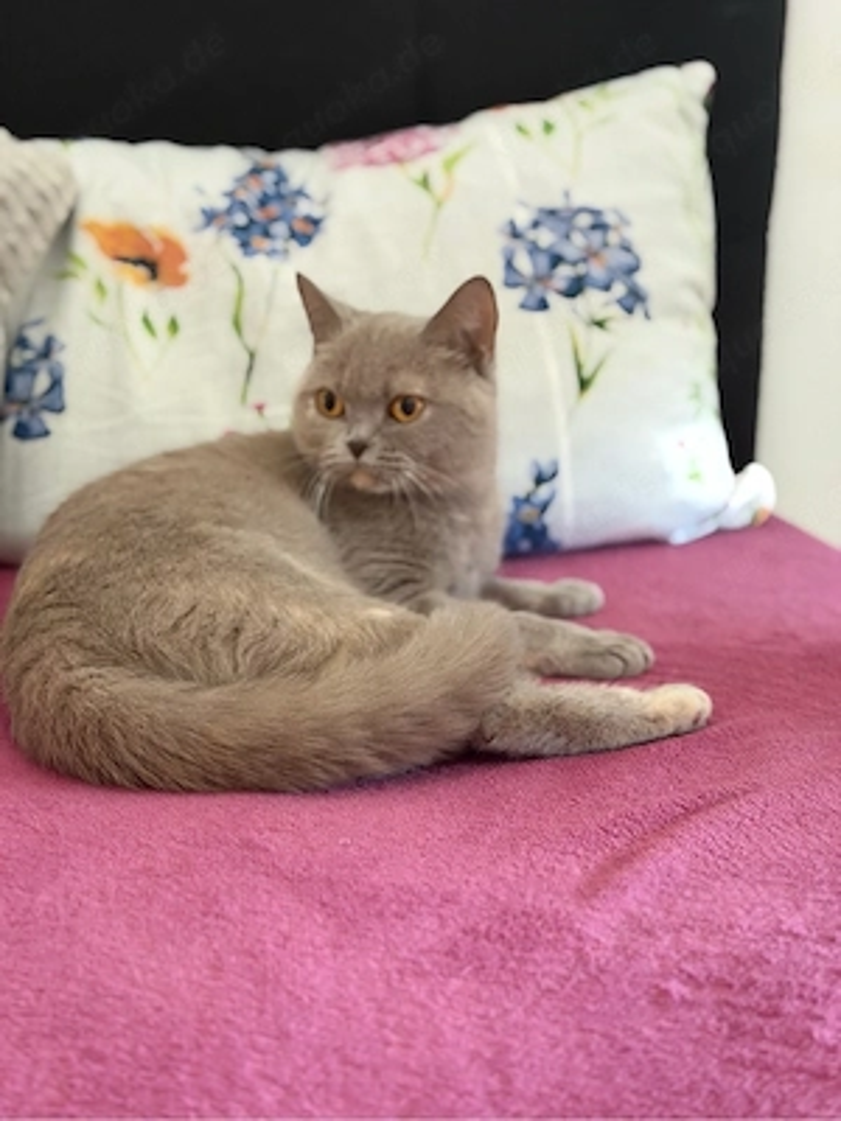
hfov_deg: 30.3
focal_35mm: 48
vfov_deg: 39.7
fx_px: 1555
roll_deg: -1.3
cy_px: 560
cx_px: 420
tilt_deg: -14.1
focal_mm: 6.76
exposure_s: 1/30
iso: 640
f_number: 1.78
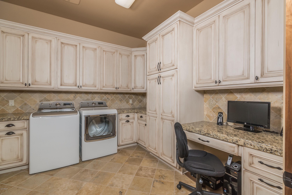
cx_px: 146
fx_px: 130
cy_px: 98
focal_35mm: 16
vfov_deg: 73.7
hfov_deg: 96.7
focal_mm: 16
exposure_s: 1/200
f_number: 8
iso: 1000
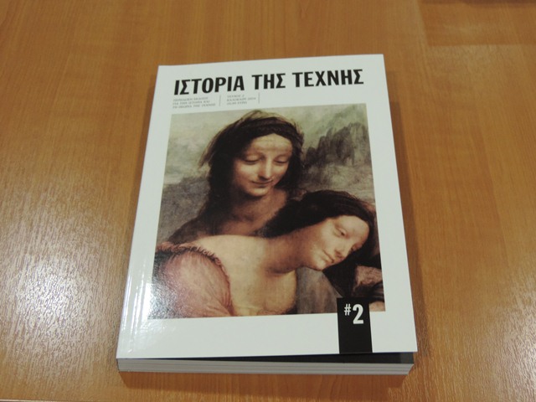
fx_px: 774
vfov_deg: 29.1
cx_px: 268
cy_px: 201
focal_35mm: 50
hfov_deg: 38.2
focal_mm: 8.9
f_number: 3.6
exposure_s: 1/40
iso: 400
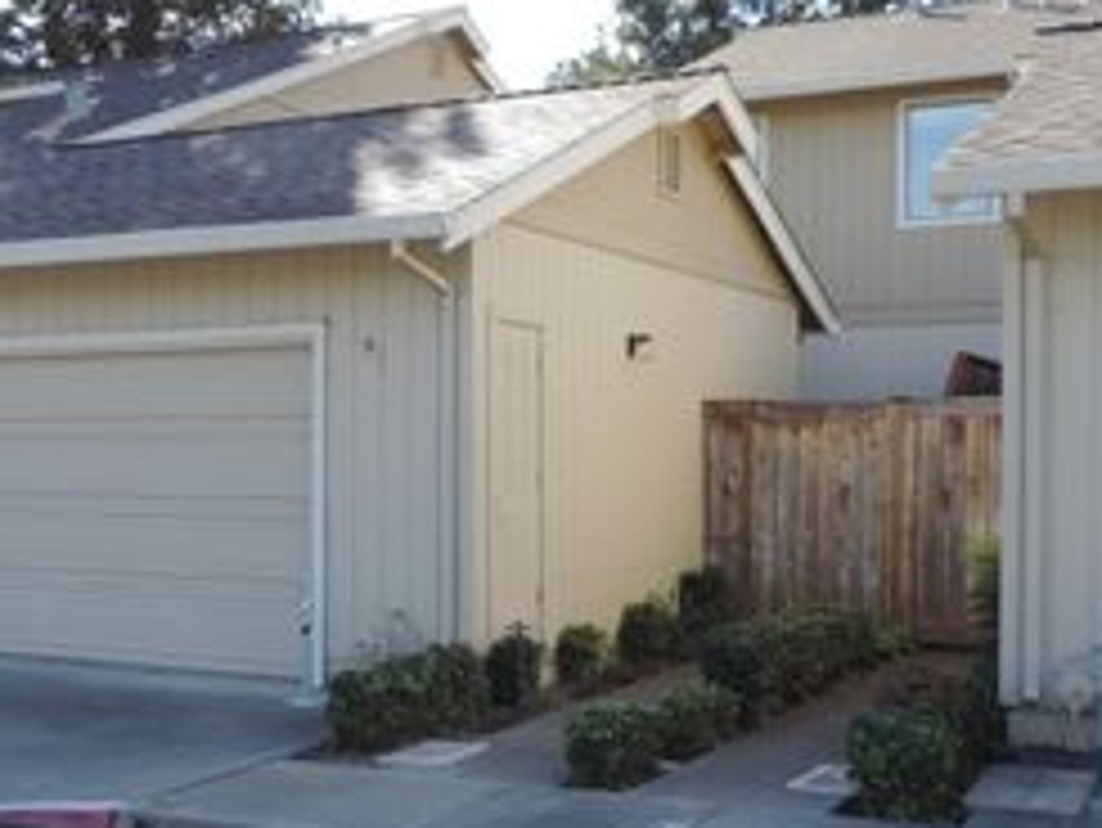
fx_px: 1561
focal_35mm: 49
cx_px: 472
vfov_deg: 29.7
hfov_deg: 38.8
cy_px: 475
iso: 80
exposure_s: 1/250
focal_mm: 4.3
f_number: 3
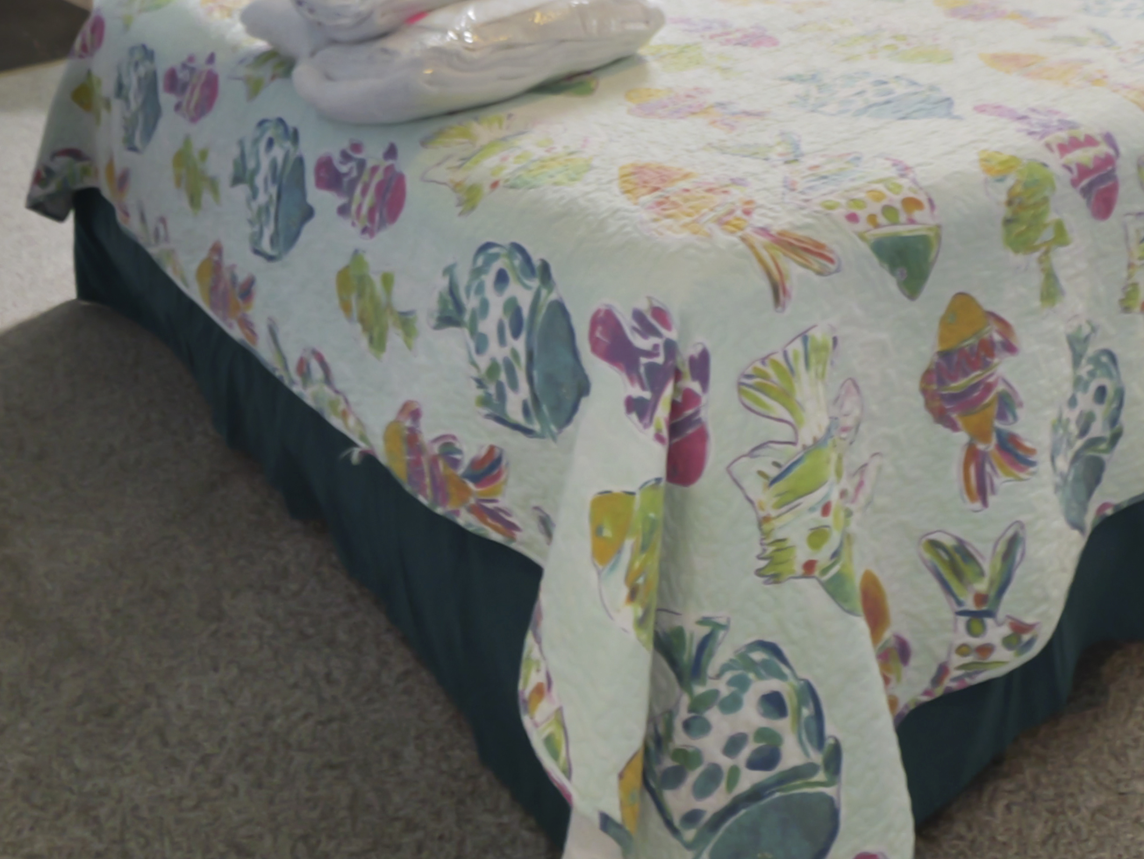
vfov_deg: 29.4
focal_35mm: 38
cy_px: -294
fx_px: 1256
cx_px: 727
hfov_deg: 48.4
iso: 320
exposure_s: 1/125
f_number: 2.8
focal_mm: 7
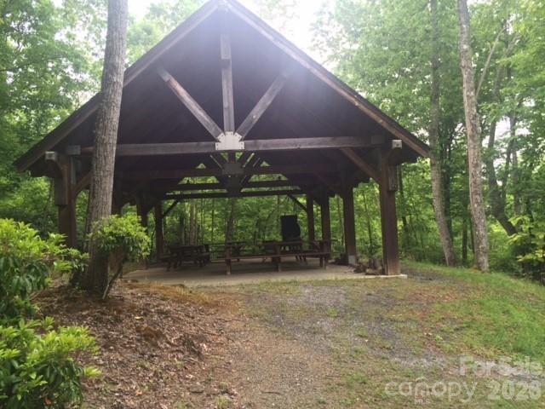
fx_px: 472
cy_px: 204
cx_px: 272
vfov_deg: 46.8
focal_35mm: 30
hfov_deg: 60.0
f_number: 2.2
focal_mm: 4.12
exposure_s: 1/60
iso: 50
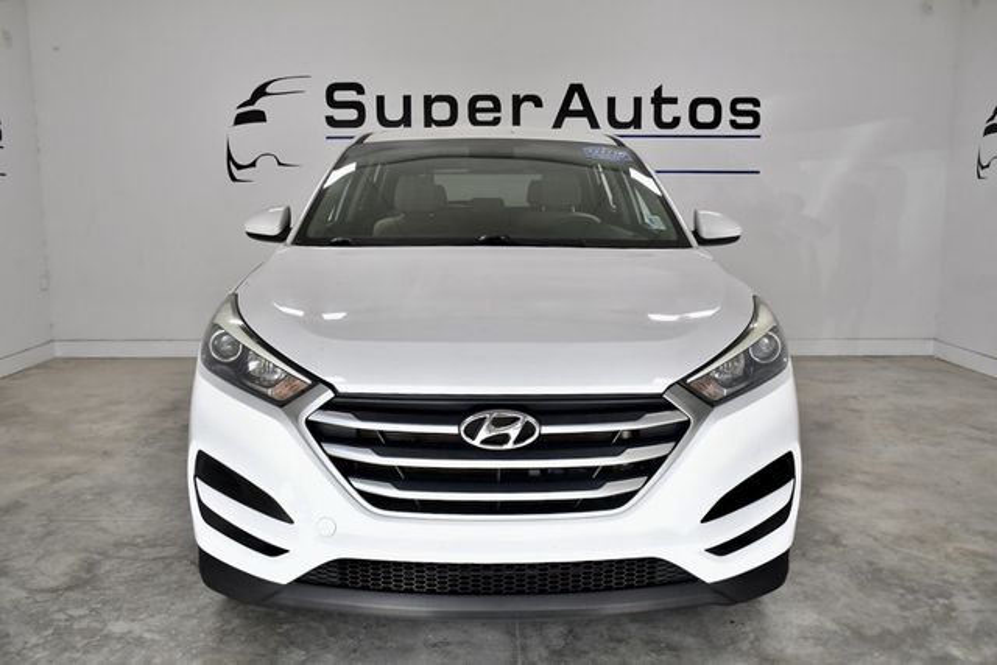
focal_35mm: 30
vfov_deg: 43.6
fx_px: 831
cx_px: 498
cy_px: 332
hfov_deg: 61.9
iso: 1250
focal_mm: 20
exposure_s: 1/2000
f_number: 4
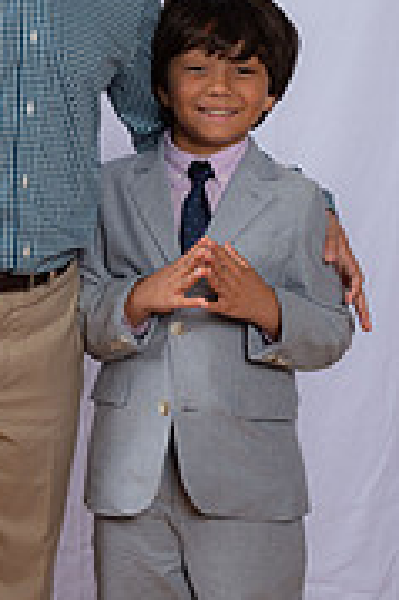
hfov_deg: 11.3
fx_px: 2015
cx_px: 102
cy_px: 258
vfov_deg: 16.9
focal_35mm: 121
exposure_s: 1/160
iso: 250
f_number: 8
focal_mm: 48
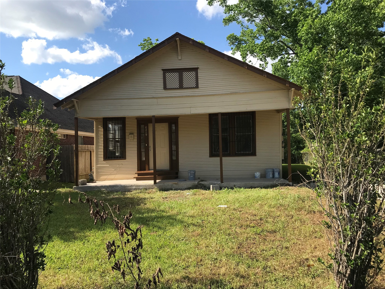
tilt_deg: -0.7
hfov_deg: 63.4
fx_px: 311
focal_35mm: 28
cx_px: 192
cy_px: 144
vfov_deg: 49.7
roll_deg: +1.8
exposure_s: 1/1408
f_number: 1.8
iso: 20
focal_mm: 3.99
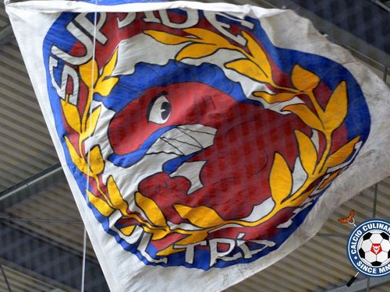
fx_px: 1296
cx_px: 206
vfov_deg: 12.9
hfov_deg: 17.1
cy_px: 146
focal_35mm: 115
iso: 1250
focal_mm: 70
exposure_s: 1/640
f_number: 2.8
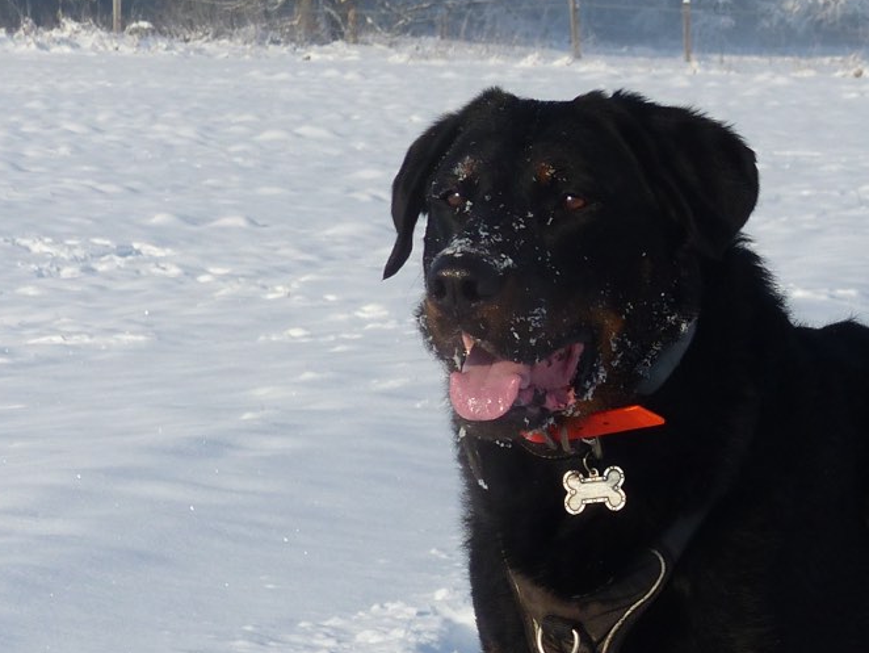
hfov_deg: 8.1
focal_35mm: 244
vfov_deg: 6.1
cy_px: 624
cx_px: 827
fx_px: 6128
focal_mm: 16.9
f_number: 4
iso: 100
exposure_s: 1/1600
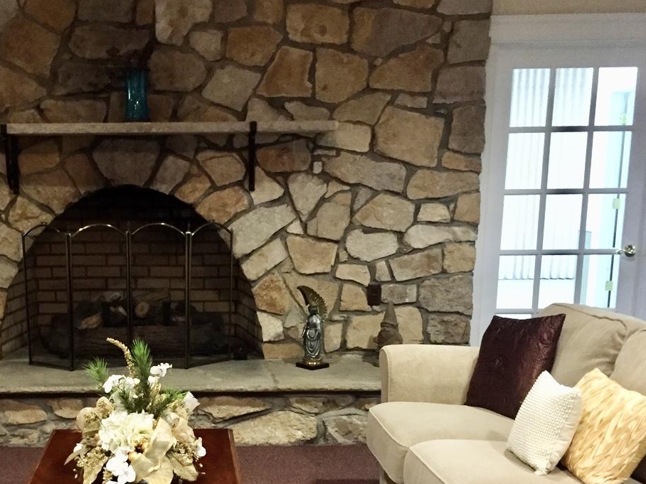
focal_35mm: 46
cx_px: 169
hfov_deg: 40.2
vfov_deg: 30.9
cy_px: 370
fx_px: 858
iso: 250
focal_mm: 4.15
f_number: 2.2
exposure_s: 1/20
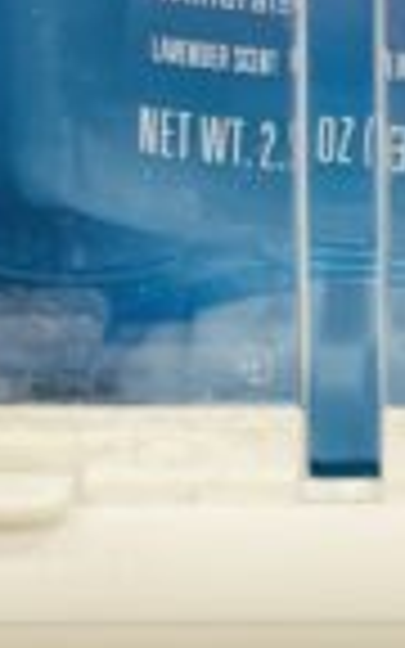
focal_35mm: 196
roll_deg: +0.2
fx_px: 3461
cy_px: 117
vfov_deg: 10.7
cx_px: 464
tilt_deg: -22.7
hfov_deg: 6.7
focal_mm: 4.2
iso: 64
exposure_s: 1/60
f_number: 1.6
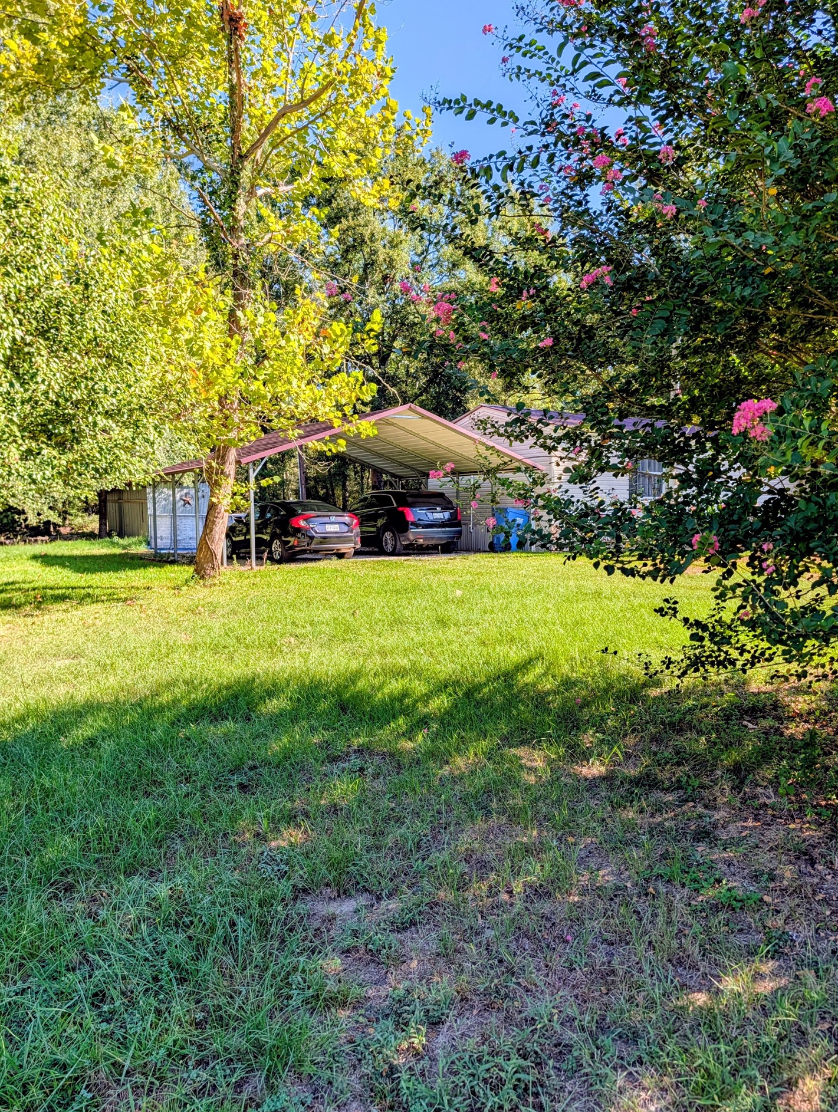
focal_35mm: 26
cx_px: 448
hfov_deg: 53.2
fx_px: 837
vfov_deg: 67.2
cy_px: 543
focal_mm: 6.9
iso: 21
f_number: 1.68
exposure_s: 1/580
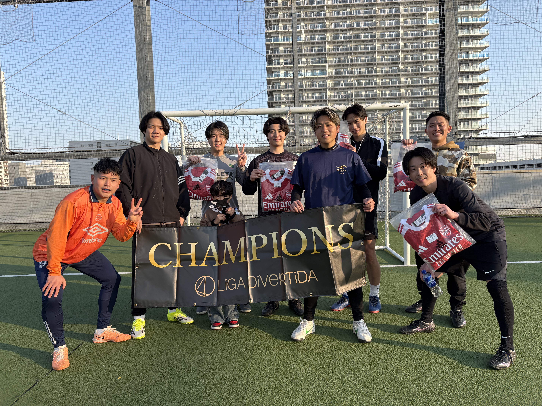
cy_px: 203
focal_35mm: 26
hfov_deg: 67.3
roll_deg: +1.6
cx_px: 271
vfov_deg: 53.1
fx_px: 407
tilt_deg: -3.9
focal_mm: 5.96
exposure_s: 1/973
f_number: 1.6
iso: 50
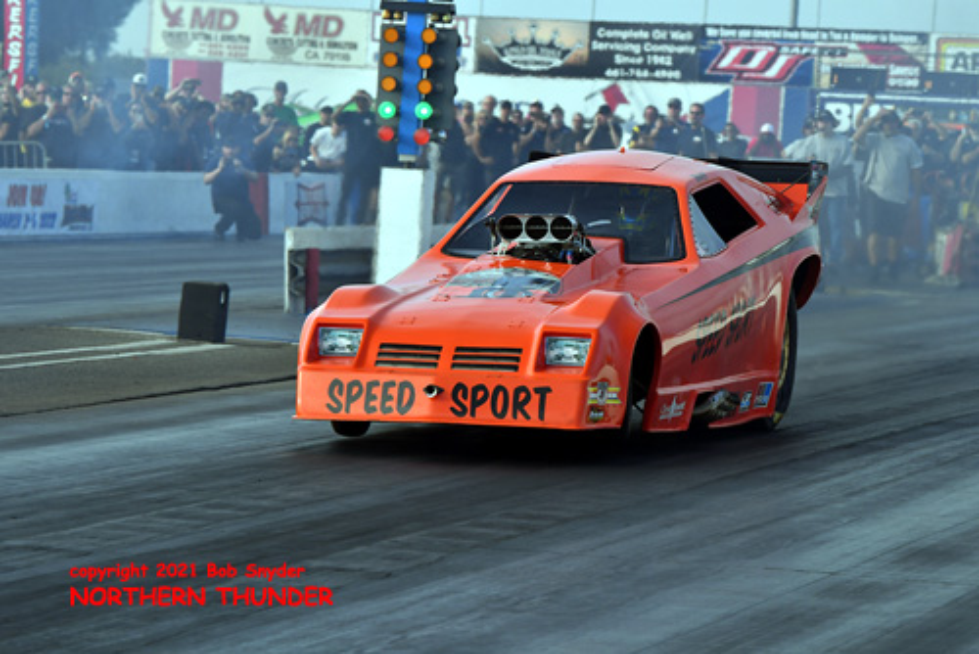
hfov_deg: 10.5
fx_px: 5306
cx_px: 490
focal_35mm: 195
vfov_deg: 7.1
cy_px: 327
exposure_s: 1/1000
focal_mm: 130
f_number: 5.6
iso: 250
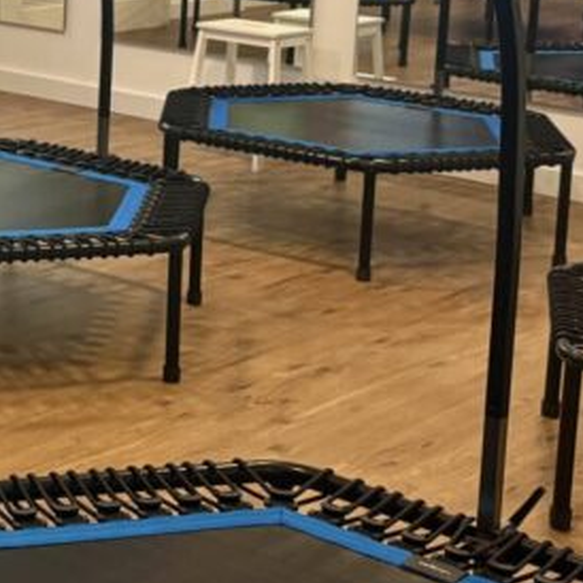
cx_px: -123
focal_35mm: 93
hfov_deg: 17.8
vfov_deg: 18.3
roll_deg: -1.2
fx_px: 1772
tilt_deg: -8.9
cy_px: 43
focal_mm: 6.76
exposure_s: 1/60
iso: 320
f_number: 1.78
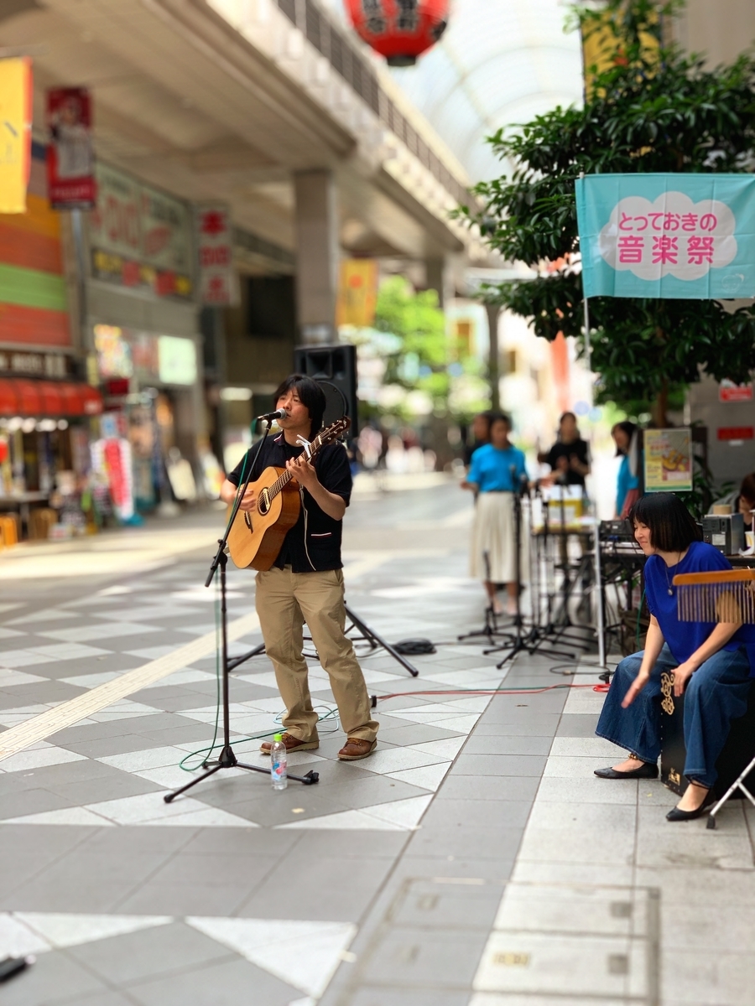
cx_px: 378
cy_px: 503
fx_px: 1512
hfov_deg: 28.0
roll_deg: +2.1
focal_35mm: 52
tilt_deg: -2.2
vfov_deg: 36.8
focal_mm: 6
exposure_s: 1/122
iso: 20
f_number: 2.4
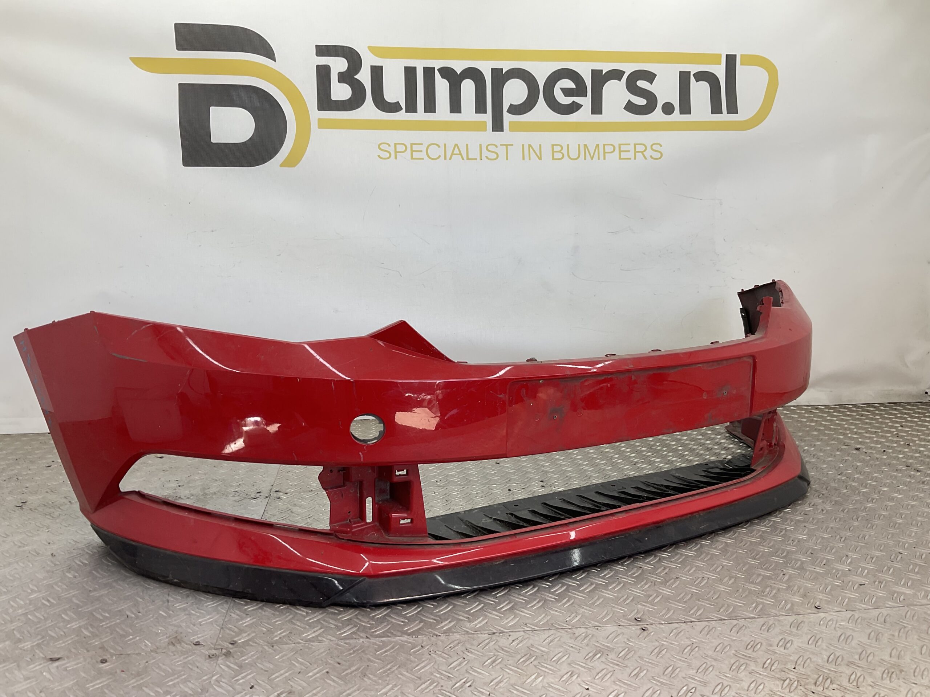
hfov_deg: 61.7
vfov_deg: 48.2
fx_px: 779
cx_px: 465
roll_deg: -0.5
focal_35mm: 29
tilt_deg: -8.2
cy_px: 348
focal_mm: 3
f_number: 1.8
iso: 16
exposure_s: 1/135
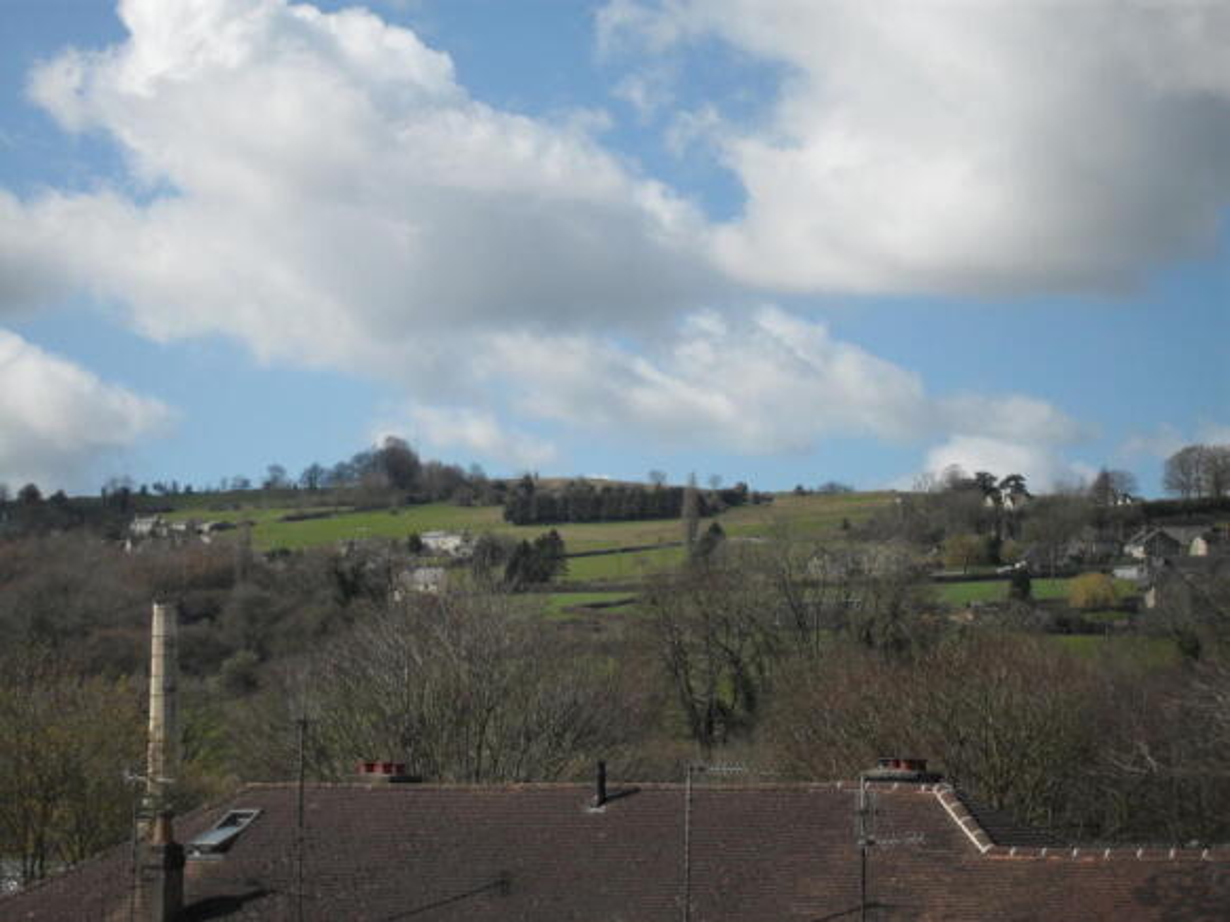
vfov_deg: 16.4
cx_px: 615
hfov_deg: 21.8
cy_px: 461
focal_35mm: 90
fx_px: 3197
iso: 100
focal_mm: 15.9
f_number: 15.4
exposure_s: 1/90
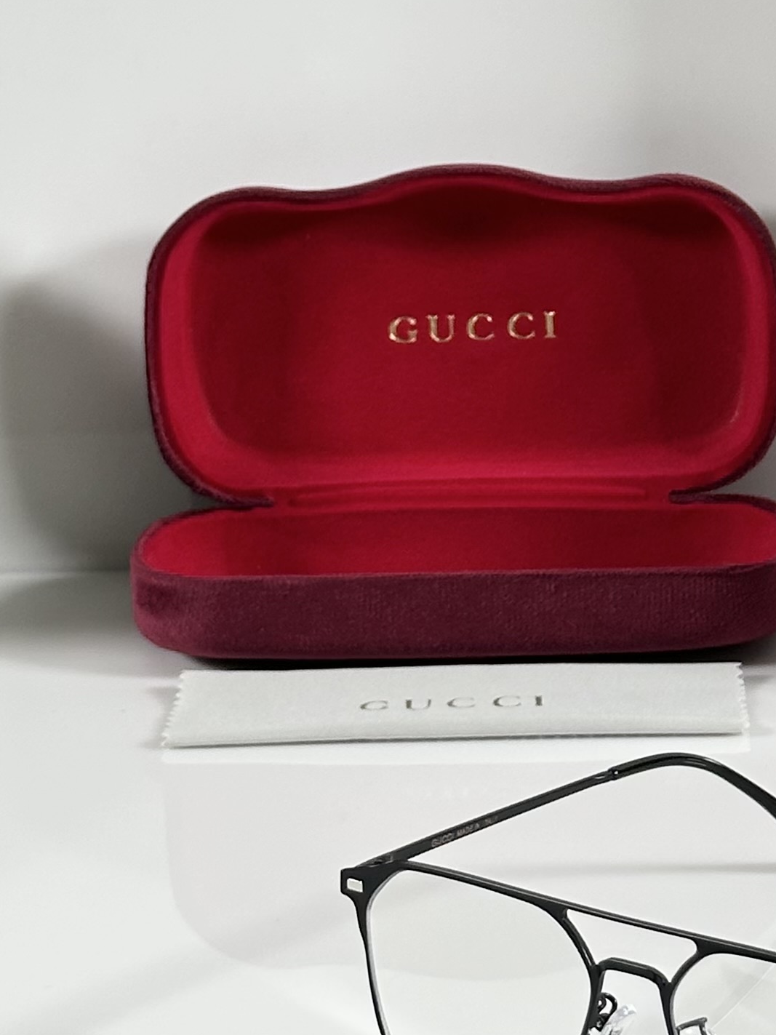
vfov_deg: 14.5
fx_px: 4066
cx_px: 663
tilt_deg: -12.5
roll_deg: +1.2
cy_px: 329
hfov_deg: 10.9
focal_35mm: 136
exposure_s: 1/50
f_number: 1.78
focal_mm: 6.86
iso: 50
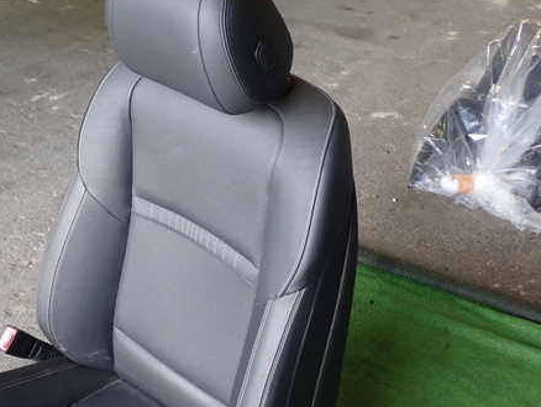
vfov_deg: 28.1
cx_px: 172
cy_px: 204
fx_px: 813
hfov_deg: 36.3
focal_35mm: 52
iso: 200
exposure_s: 1/60
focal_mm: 6.83
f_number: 2.7
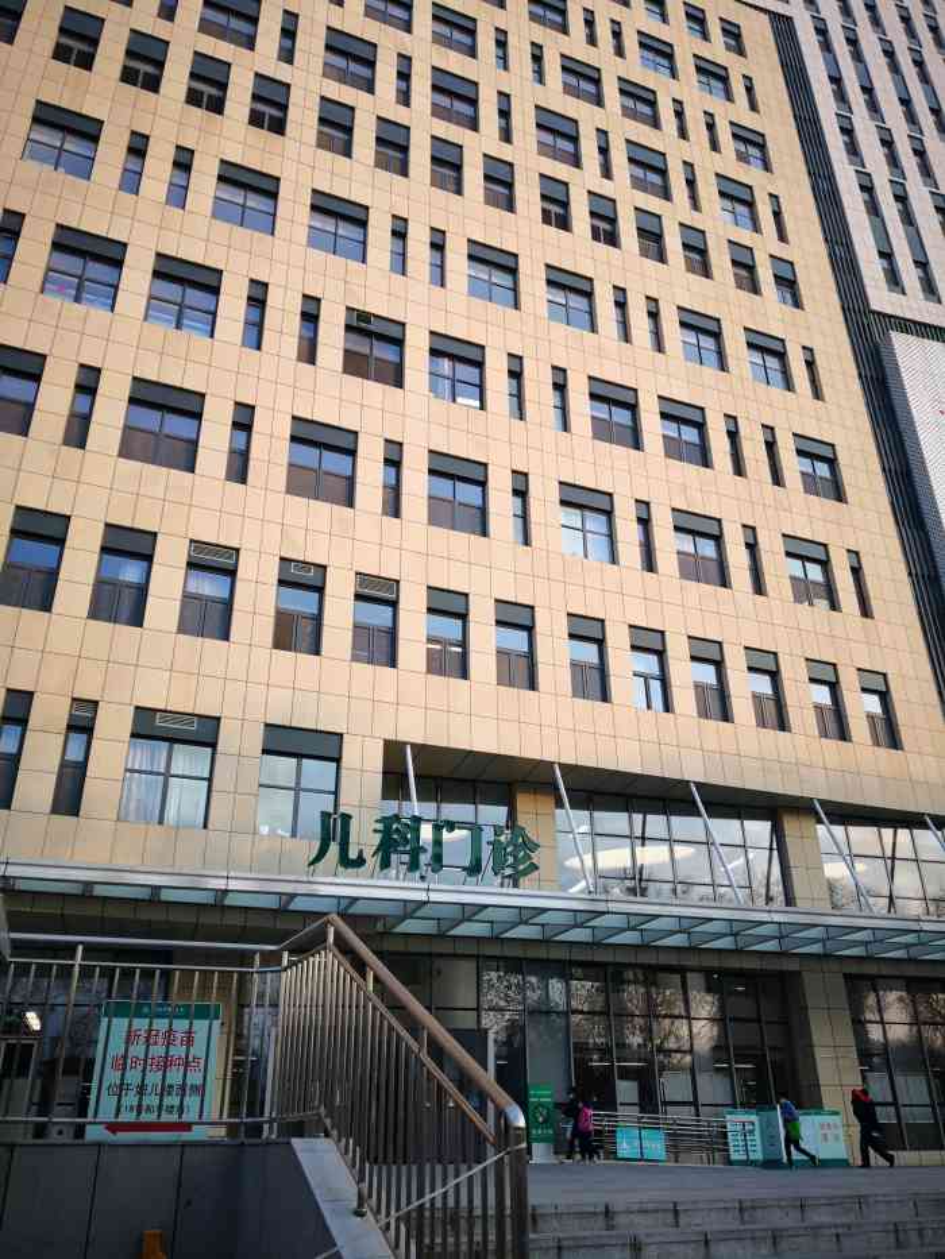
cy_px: 630
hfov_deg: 51.4
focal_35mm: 27
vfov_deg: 65.3
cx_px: 472
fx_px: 983
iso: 50
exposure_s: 1/217
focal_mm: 3.95
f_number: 1.6
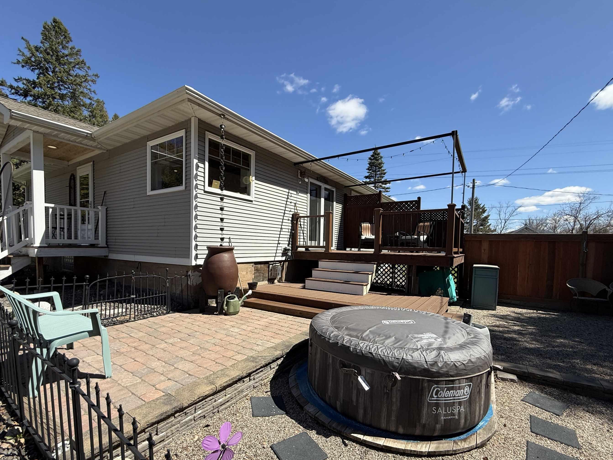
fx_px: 283
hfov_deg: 94.5
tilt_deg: -1.6
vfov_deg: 77.8
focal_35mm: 16
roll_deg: -1.8
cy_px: 255
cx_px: 307
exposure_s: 1/1795
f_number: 2.2
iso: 50
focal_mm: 2.22
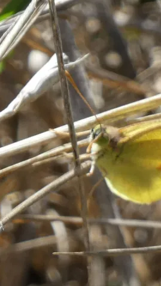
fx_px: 5880
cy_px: 143
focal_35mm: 775
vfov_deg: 2.8
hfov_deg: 1.6
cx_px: 151
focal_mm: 95.2
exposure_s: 1/100
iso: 100
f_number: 5.6
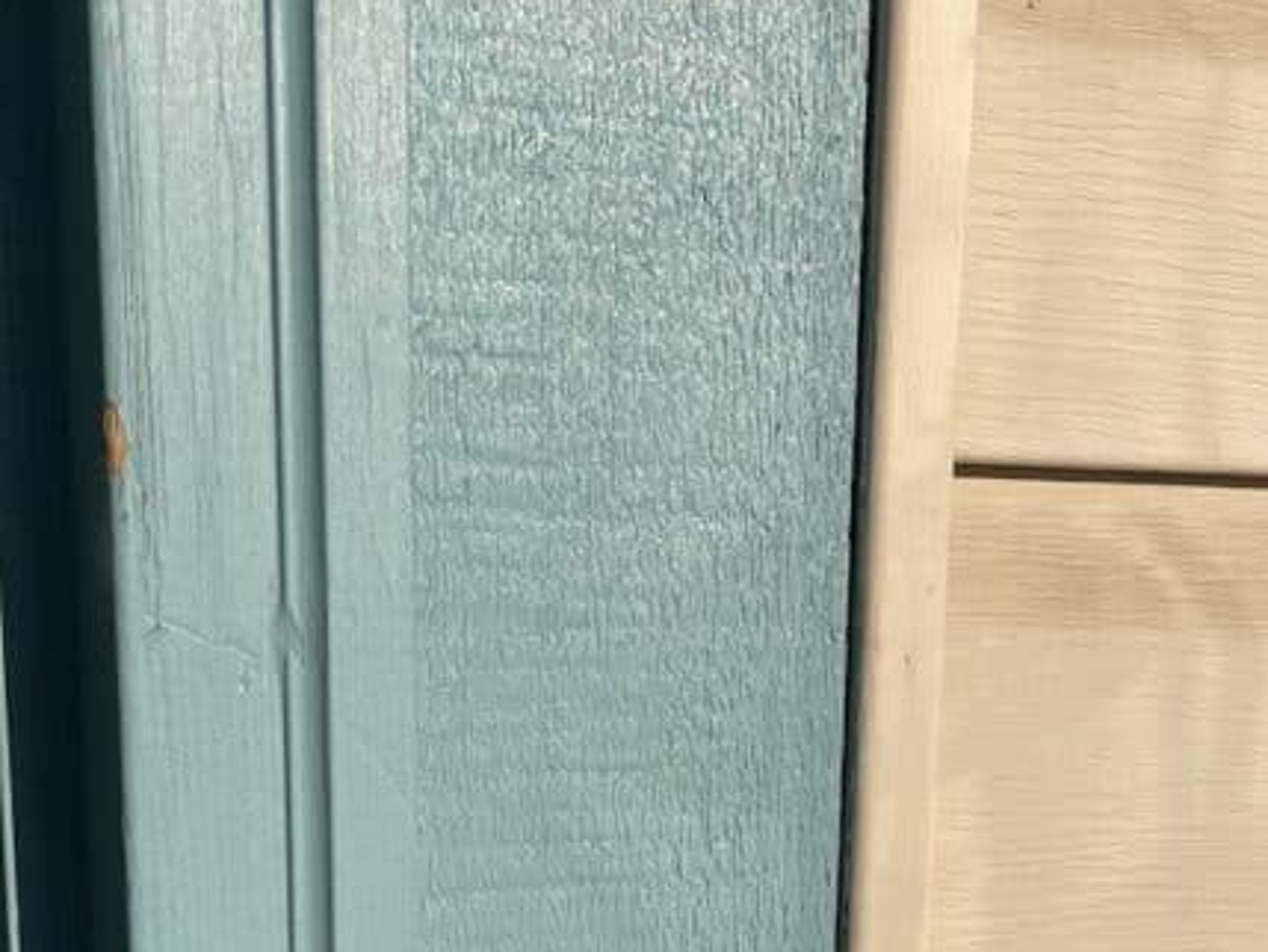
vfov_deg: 22.0
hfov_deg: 30.8
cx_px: 899
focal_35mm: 62
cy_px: 1123
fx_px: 2272
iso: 32
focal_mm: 4.2
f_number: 1.6
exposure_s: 1/6135
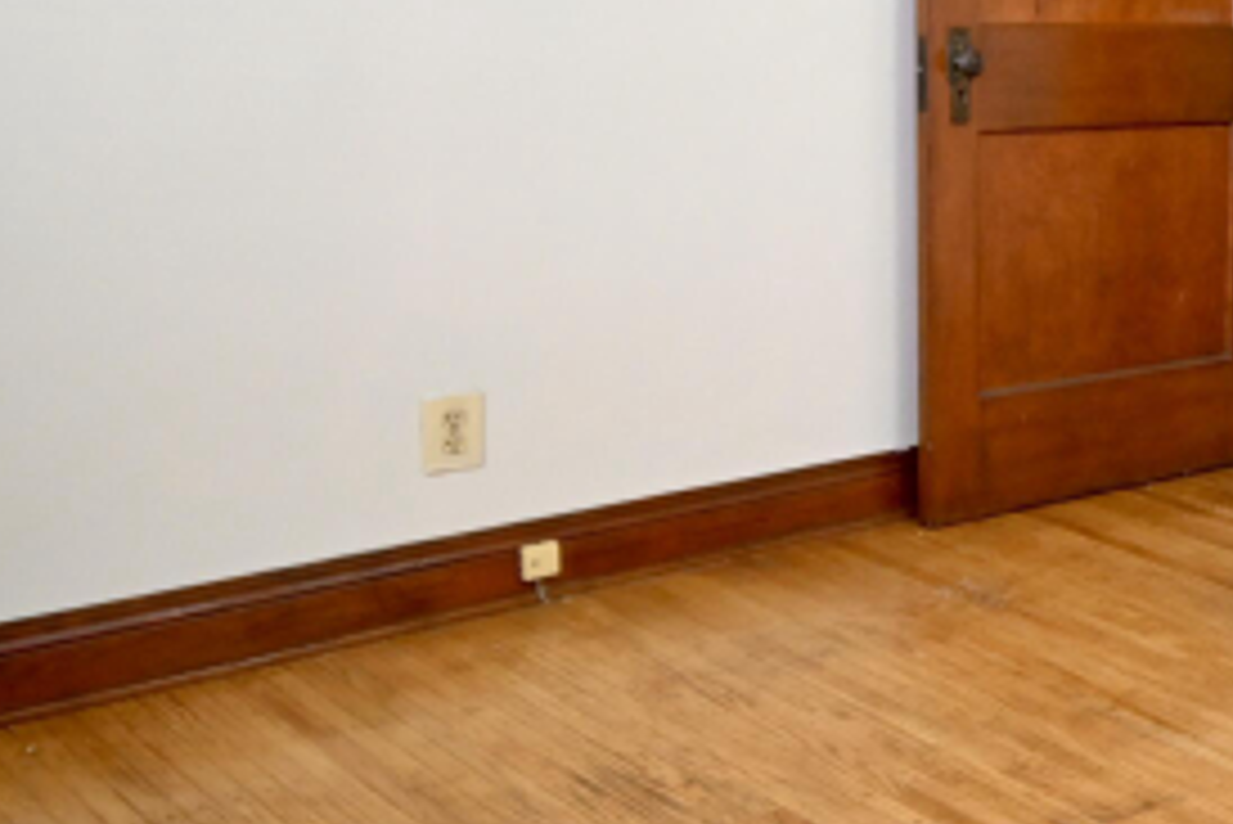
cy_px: 234
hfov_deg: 30.3
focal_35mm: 53
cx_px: 1562
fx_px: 1829
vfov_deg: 25.2
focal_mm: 13
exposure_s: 1/20
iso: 1600
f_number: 5.6
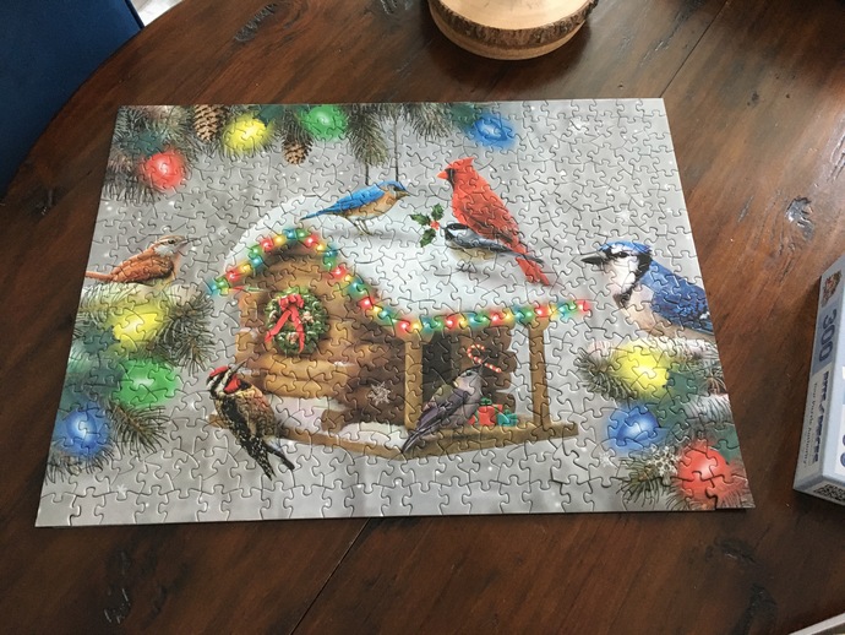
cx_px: 422
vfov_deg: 48.3
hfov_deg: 61.6
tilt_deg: -64.9
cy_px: 318
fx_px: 708
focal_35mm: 29
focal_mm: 4.15
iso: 200
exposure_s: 1/17
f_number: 2.2
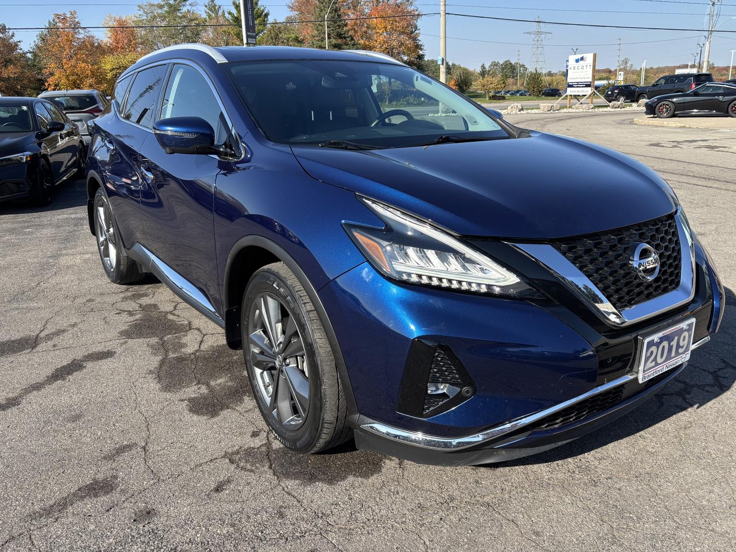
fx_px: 595
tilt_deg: -15.5
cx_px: 378
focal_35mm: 28
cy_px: 257
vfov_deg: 49.7
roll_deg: +1.6
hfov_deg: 63.4
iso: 50
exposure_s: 1/1590
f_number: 1.6
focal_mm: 5.96
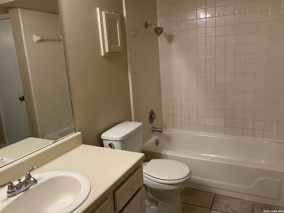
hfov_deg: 61.7
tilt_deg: -12.0
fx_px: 238
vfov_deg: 48.2
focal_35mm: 29
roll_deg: +4.9
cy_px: 106
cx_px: 142
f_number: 1.8
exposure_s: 1/60
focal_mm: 3
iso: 125
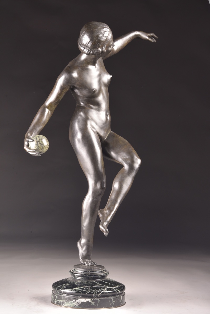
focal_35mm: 122
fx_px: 1066
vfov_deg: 16.8
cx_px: 105
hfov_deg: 11.2
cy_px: 157
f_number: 14
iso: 400
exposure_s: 1/125
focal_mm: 122
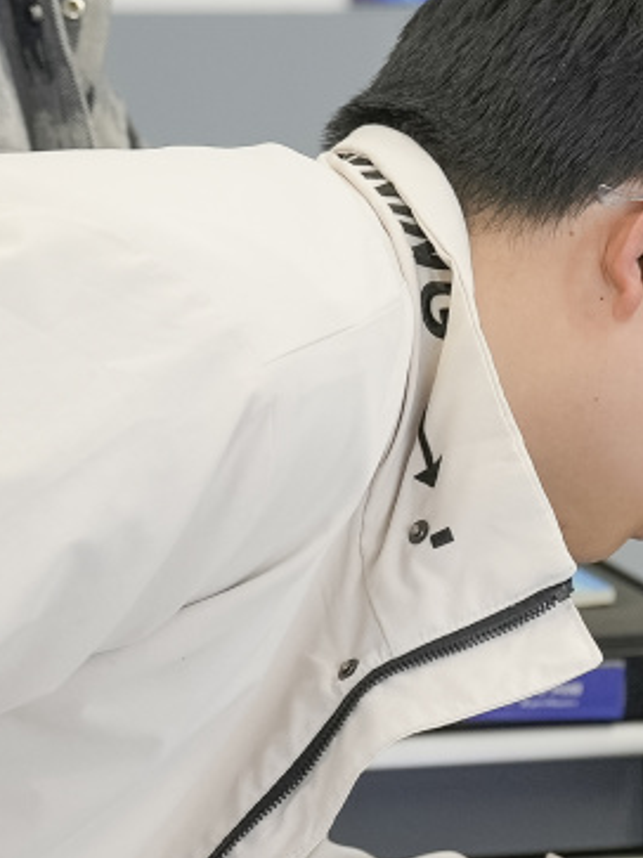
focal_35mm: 173
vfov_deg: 11.4
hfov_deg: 8.4
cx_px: 872
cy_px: 628
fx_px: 4287
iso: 640
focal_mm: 51
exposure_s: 1/160
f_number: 4
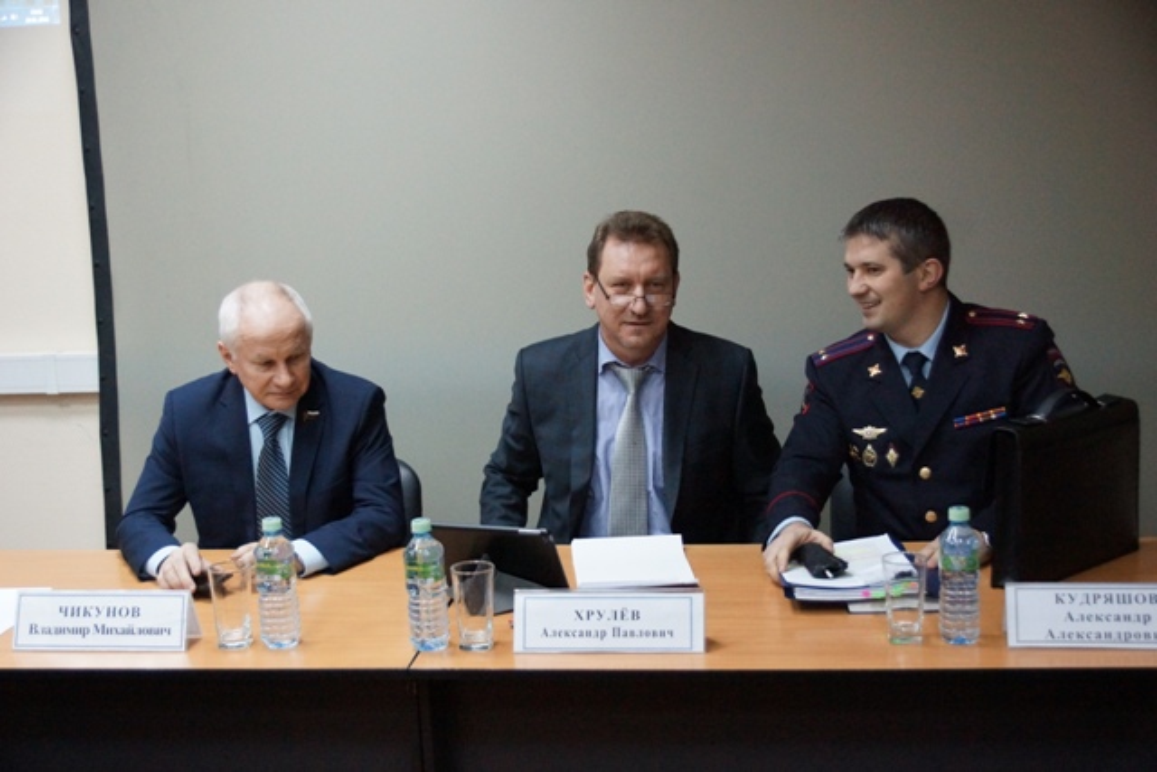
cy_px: 386
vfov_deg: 20.2
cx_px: 578
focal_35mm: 68
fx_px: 2170
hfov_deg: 29.9
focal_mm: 45
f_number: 4.5
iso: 2500
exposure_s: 1/80
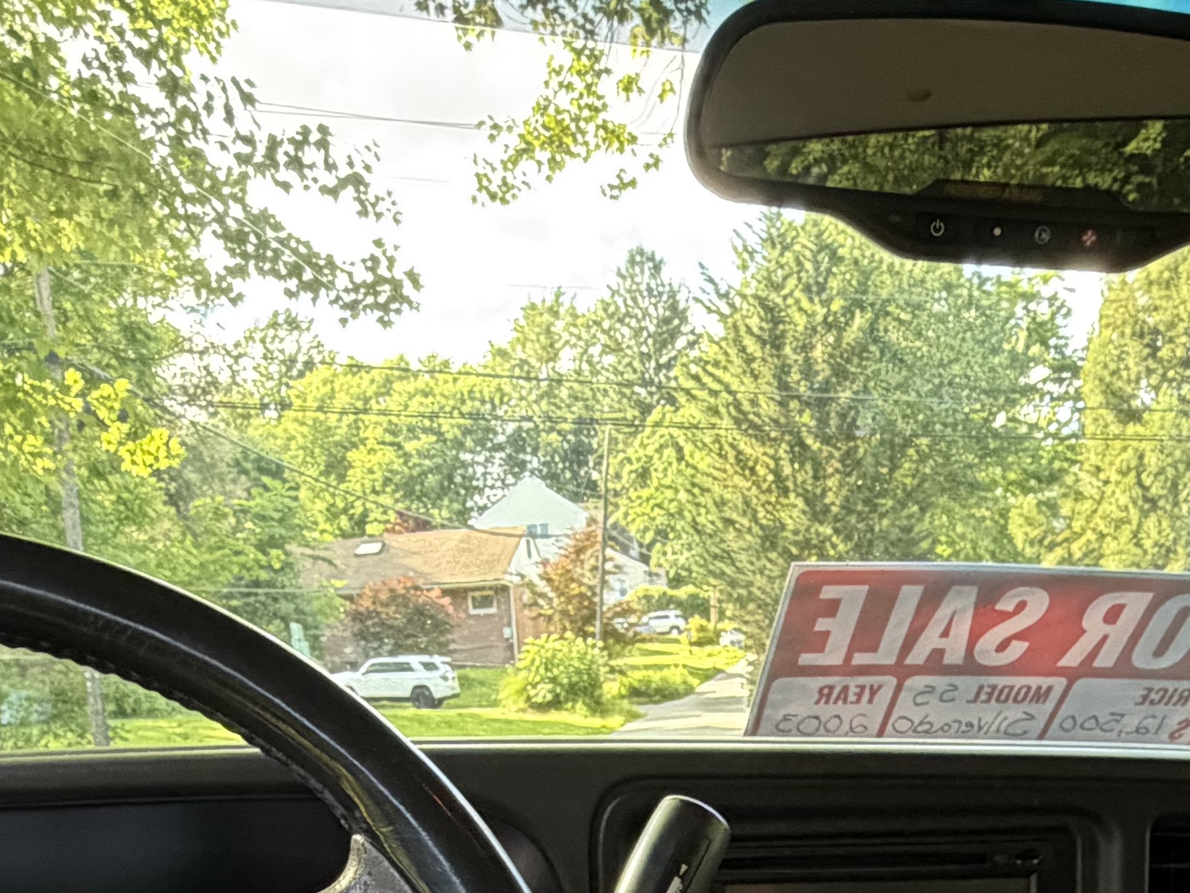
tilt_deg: -16.1
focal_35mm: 45
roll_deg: +3.5
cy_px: 1171
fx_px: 1547
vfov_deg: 26.9
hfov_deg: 41.7
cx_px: 752
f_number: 2.2
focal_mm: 2.22
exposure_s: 1/121
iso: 320
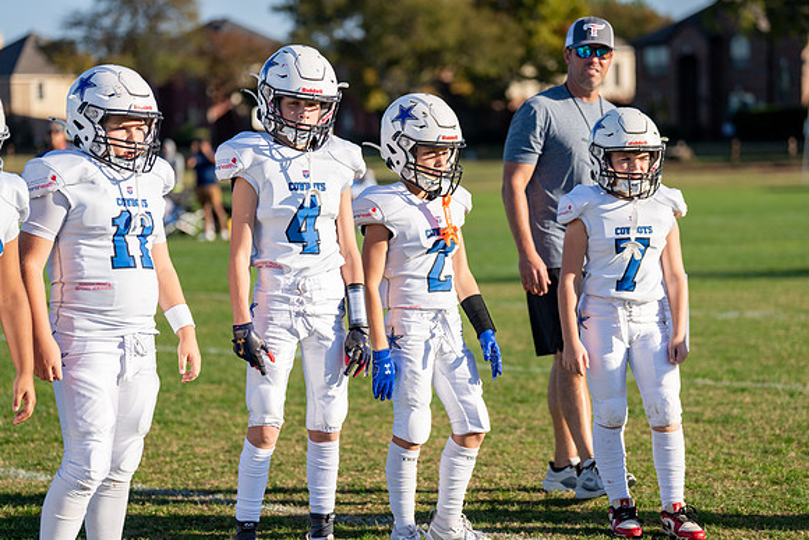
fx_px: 2490
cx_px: 416
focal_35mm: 111
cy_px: 279
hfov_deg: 18.5
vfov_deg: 12.4
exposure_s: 1/5000
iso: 250
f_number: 2.8
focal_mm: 105
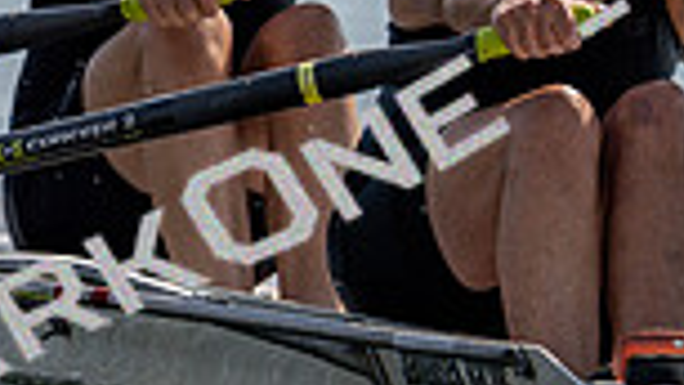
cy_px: 43
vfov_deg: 0.9
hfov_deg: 1.5
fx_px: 25351
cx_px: 376
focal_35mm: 1398
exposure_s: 1/1600
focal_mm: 353
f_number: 6.3
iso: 125
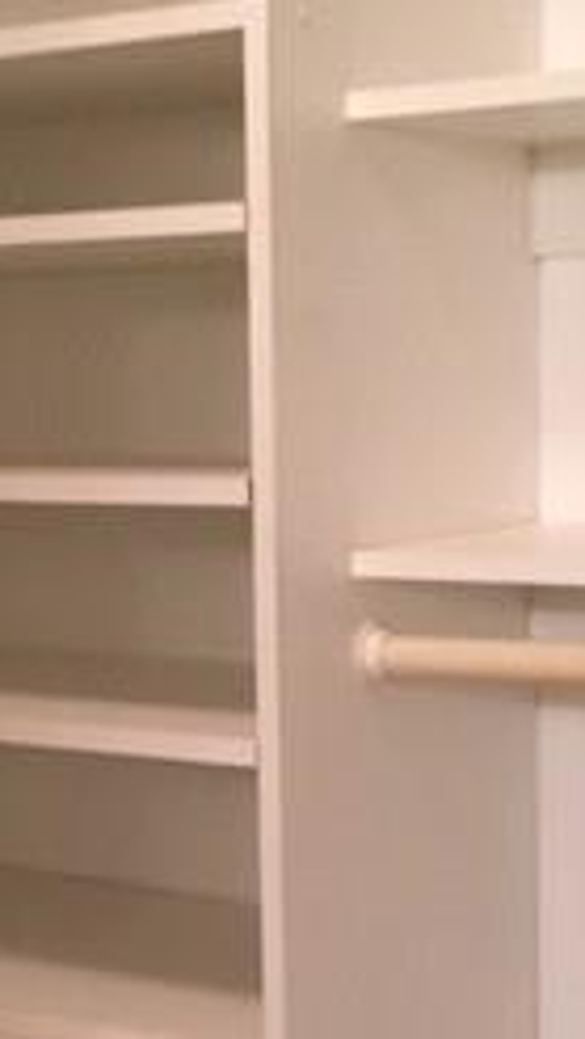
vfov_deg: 25.4
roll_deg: +2.3
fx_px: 2261
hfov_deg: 14.7
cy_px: 837
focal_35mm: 82
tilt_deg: -10.8
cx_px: 265
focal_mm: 4.15
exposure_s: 1/30
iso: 125
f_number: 2.2
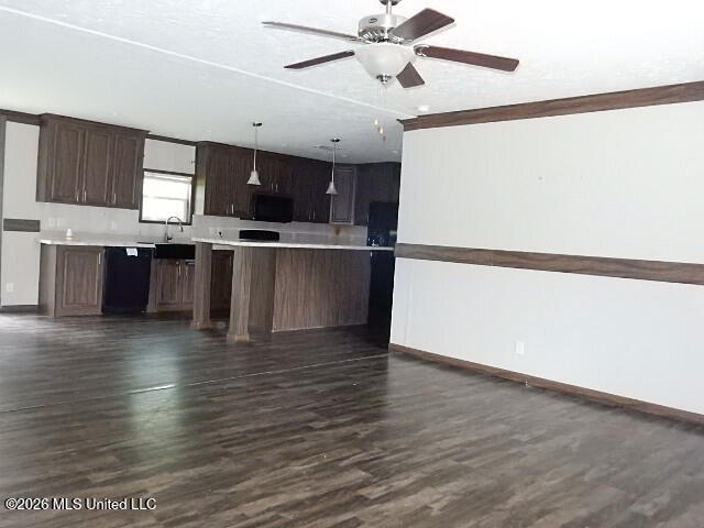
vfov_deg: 46.8
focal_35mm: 30
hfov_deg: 60.0
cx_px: 352
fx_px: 610
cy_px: 264
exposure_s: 1/30
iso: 1600
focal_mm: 5.4
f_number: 4
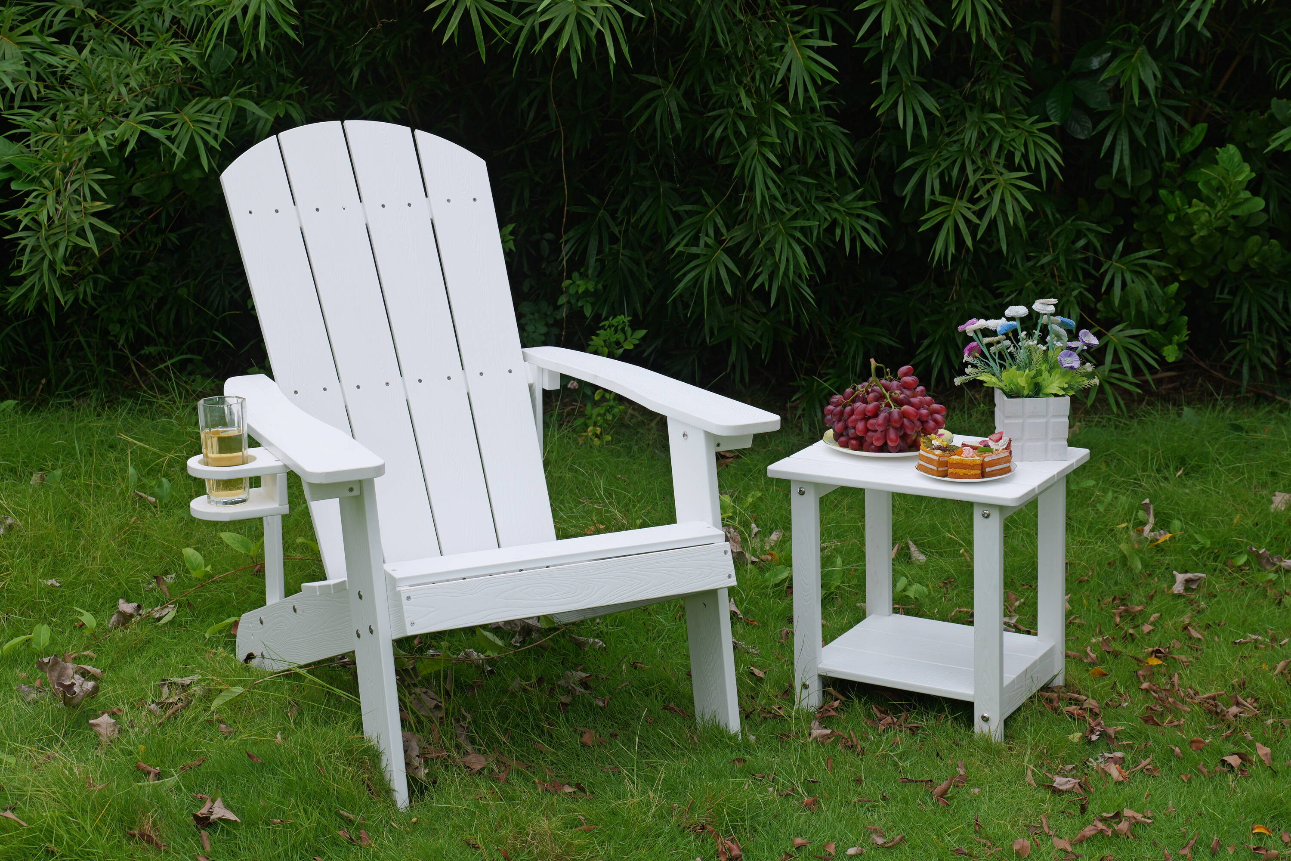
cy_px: 430
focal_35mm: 60
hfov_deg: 33.4
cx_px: 646
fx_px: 2151
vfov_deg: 22.6
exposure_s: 1/50
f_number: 10
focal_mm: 60
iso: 500
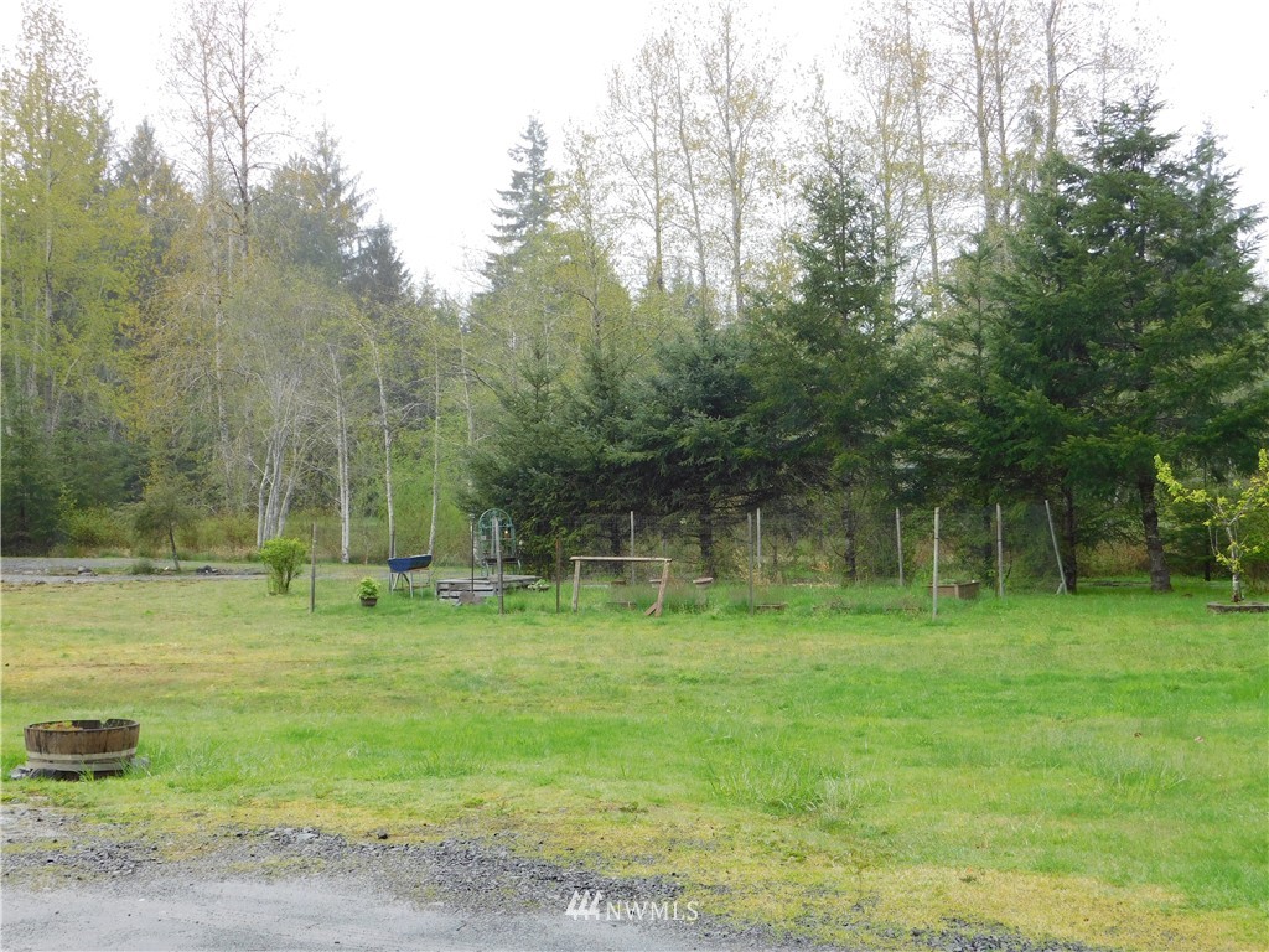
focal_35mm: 45
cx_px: 634
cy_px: 476
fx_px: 1650
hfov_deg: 42.1
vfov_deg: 32.2
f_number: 3.7
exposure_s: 1/200
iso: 125
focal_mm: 8
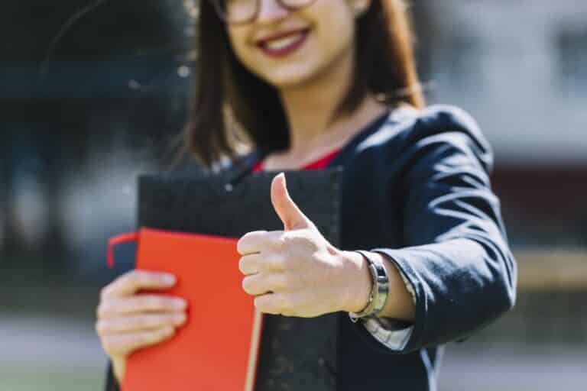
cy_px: 196
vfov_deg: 6.9
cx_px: 294
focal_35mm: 200
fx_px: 3261
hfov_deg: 10.3
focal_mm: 200
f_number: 4
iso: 100
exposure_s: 1/320
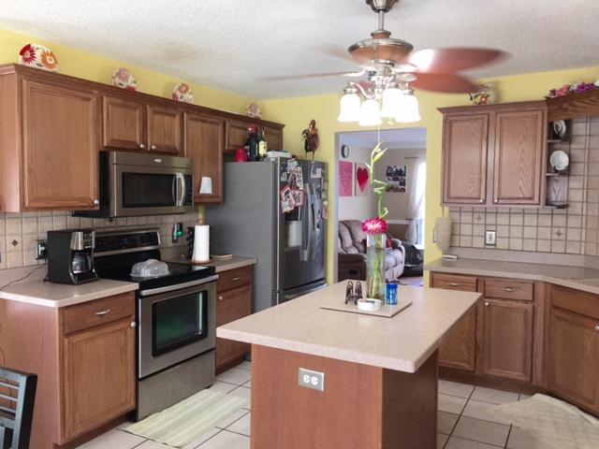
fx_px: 502
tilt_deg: -3.7
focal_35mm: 29
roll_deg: -0.6
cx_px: 300
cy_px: 224
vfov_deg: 48.2
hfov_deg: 61.7
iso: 25
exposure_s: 1/30
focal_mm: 4.15
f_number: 2.2
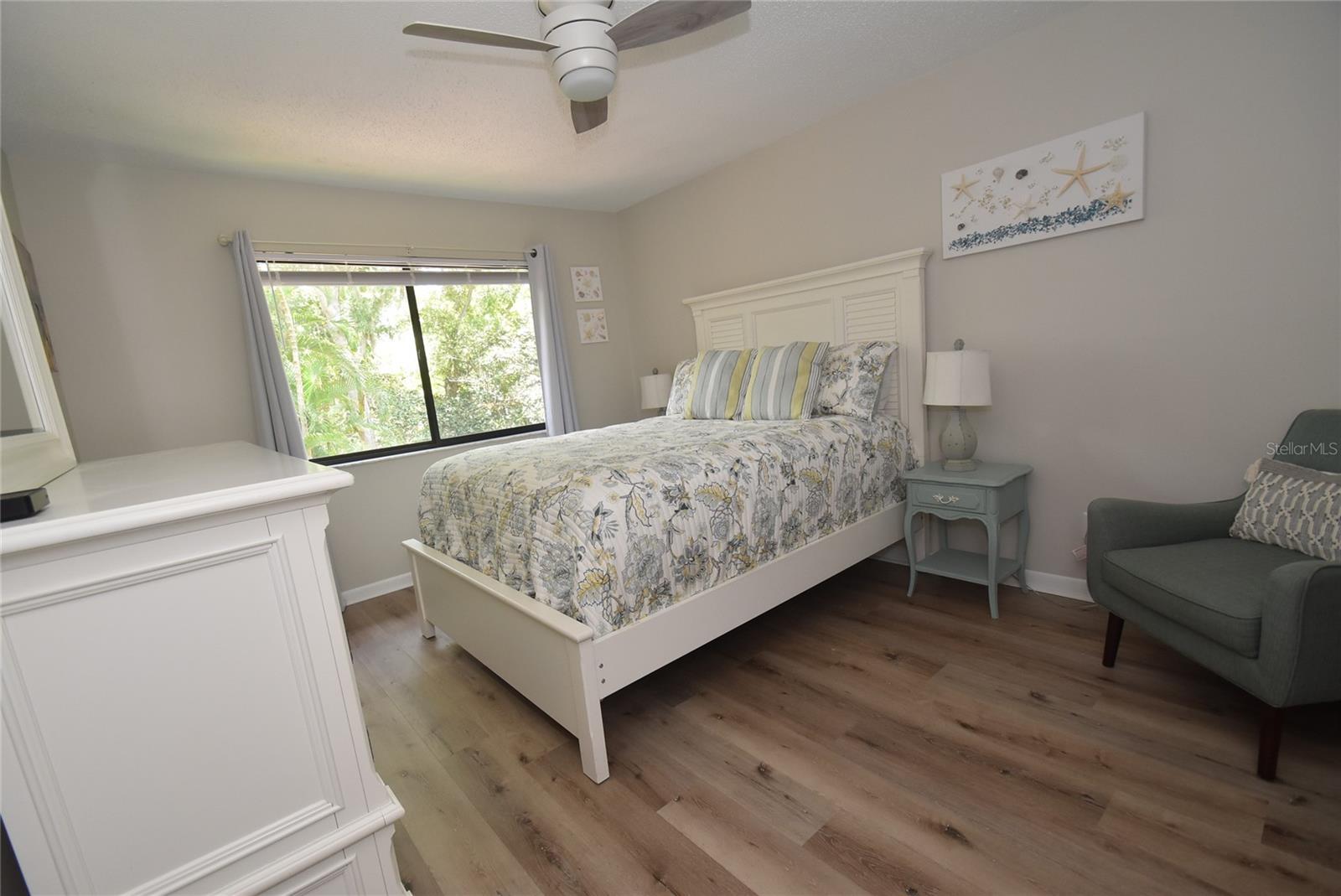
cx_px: 670
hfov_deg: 100.4
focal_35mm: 15
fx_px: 559
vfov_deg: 77.4
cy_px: 448
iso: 800
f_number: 4.5
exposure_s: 1/80
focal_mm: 10
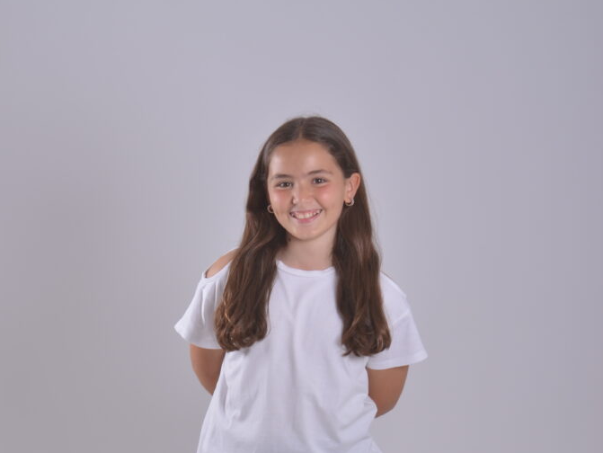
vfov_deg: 12.2
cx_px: 302
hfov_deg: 16.3
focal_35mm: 121
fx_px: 2104
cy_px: 443
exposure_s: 1/160
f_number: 11
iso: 200
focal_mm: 55
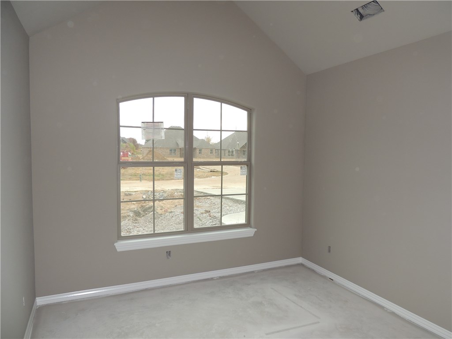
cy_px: 170
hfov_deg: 71.6
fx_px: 313
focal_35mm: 24
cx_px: 226
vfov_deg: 56.8
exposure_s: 1/200
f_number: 3
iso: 100
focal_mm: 4.3
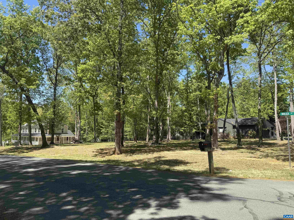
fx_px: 204
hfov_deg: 71.6
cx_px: 147
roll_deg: -0.5
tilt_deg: +6.4
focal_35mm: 24
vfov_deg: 56.8
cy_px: 110
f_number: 1.78
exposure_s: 1/1689
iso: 80
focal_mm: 6.76
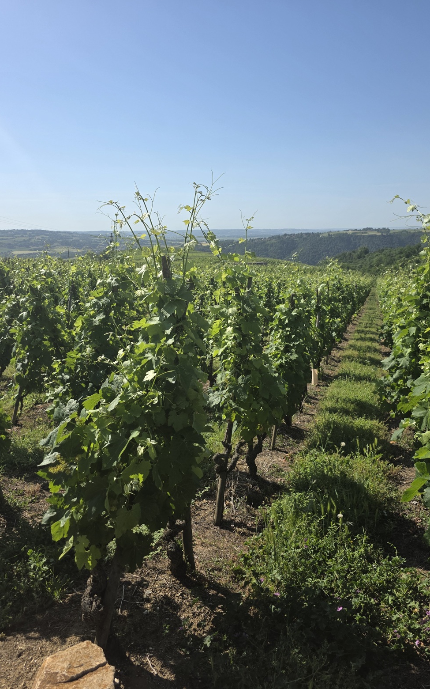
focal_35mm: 25
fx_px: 469
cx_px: 249
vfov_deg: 72.5
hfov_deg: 49.1
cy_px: 336
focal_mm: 6.3
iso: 80
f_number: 1.7
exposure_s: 1/7944
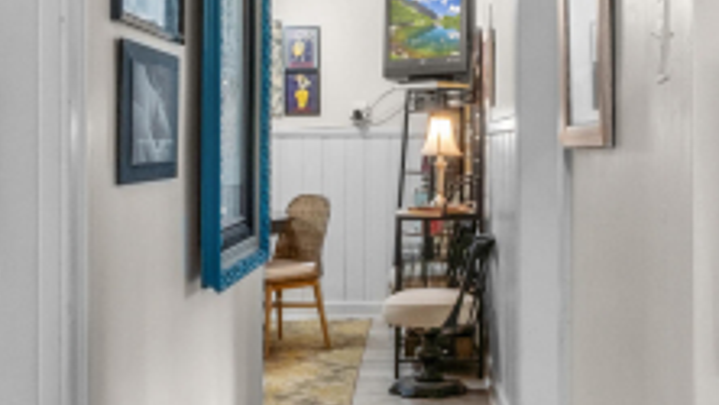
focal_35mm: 53
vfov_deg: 22.5
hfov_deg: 38.9
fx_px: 1011
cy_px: 110
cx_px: 449
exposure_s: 1/1.67
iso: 400
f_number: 10
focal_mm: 10
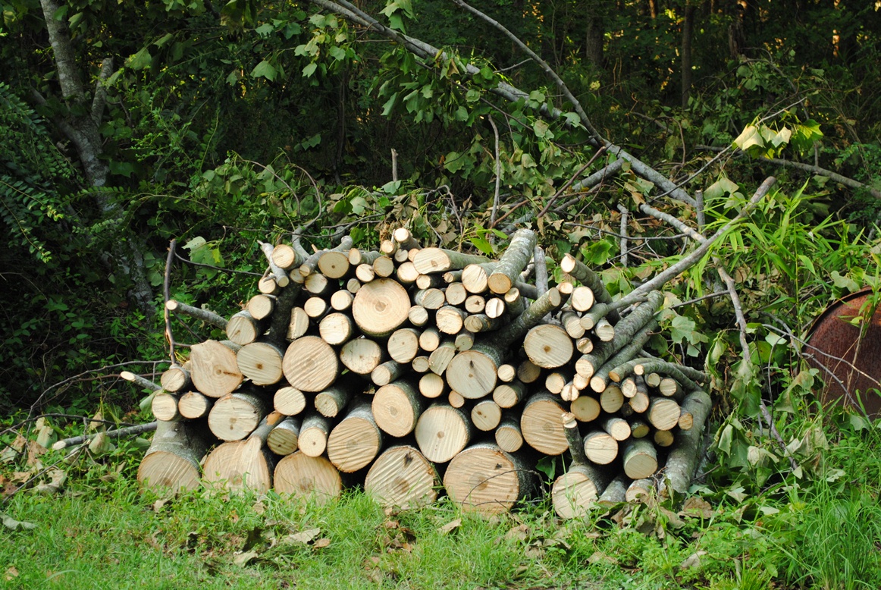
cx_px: 440
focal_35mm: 82
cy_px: 295
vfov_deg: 16.6
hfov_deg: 24.6
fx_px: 2021
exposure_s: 1/40
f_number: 5.6
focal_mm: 55
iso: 400
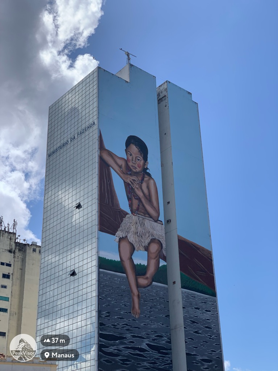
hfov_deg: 28.0
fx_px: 557
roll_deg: +1.5
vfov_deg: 36.8
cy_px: 186
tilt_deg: +27.9
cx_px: 139
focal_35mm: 52
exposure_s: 1/1497
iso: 16
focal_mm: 6
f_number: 2.4
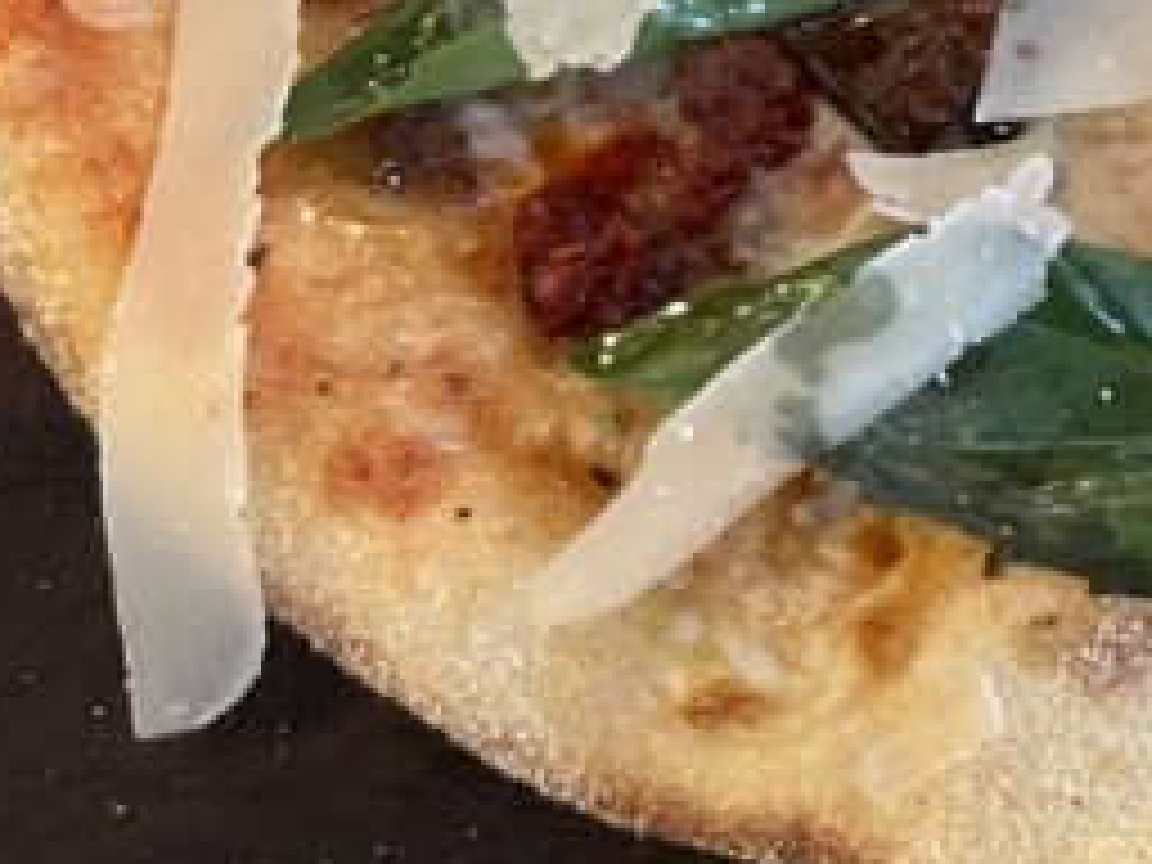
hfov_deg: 15.5
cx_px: 2241
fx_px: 3461
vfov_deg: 13.8
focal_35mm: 104
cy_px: -202
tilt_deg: -61.1
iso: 400
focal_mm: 5.1
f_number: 1.6
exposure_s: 1/33
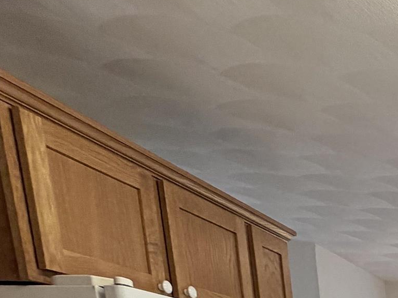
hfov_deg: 24.4
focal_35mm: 56
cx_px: 635
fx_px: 644
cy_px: 547
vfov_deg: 19.2
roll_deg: +0.0
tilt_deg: -13.1
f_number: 2.2
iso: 200
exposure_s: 1/120
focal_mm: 2.22
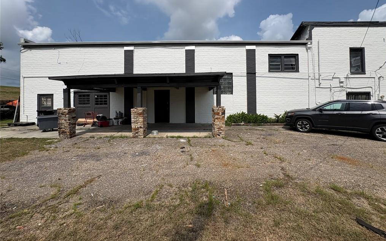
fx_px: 158
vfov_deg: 74.0
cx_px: 195
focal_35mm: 15
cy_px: 97
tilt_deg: +1.4
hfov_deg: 101.5
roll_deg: +0.2
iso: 50
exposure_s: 1/4630
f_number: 2.2
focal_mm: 2.22
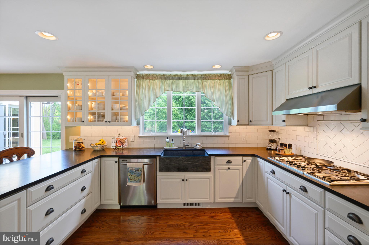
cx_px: 184
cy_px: 122
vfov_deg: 81.1
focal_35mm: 14
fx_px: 143
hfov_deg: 104.3
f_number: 6.3
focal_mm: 14
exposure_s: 1/20
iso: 1250
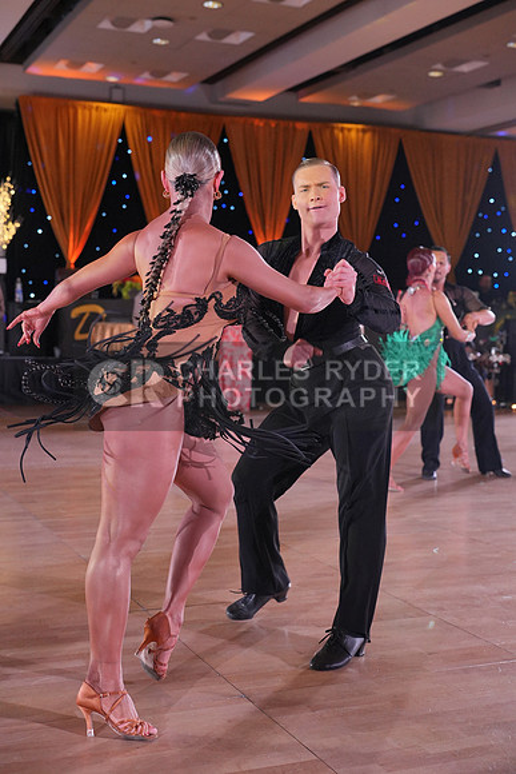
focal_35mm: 50
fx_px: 1074
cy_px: 387
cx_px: 258
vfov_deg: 39.6
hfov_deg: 27.0
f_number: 4
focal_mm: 50
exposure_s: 1/500
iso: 2500
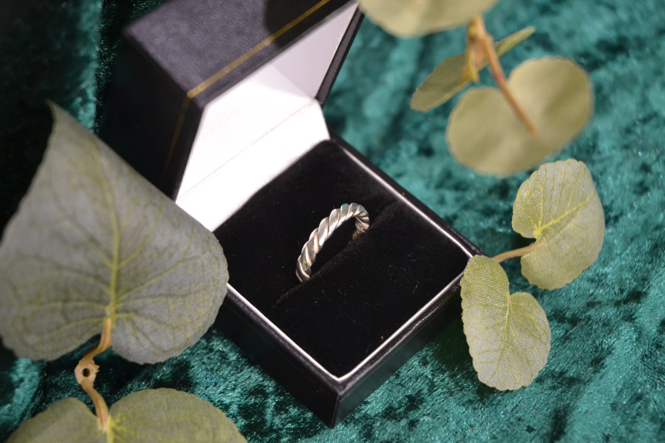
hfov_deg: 19.5
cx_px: 332
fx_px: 1940
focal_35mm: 105
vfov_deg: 13.0
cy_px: 222
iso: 560
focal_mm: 70
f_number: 4.5
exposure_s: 1/60
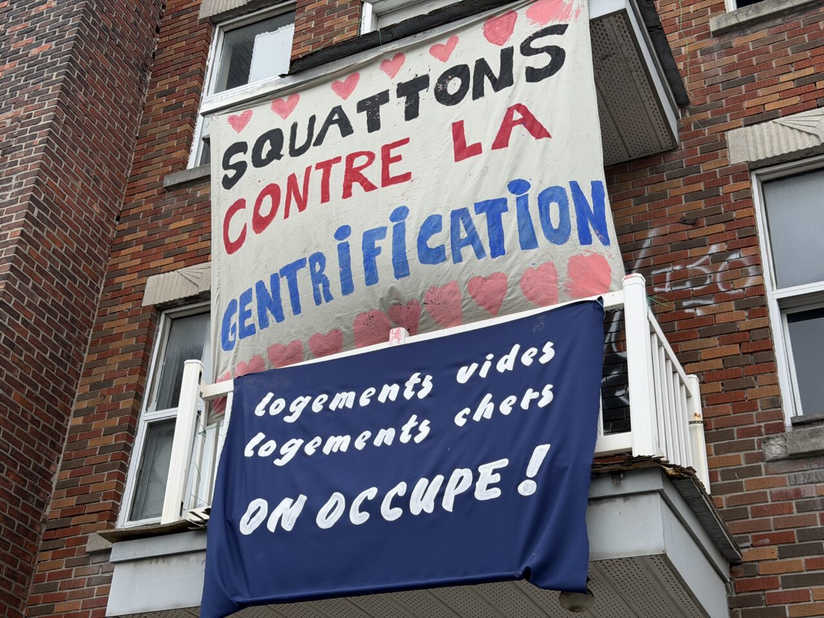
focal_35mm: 48
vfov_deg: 30.3
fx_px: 1143
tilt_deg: +33.1
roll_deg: -2.5
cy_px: 309
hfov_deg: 39.7
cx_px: 412
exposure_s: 1/1575
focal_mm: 6.76
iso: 64
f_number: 1.78
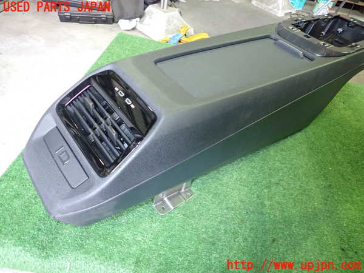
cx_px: 182
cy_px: 136
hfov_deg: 69.4
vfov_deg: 54.9
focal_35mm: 25
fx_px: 263
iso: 500
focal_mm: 4.5
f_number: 2
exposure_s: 1/30
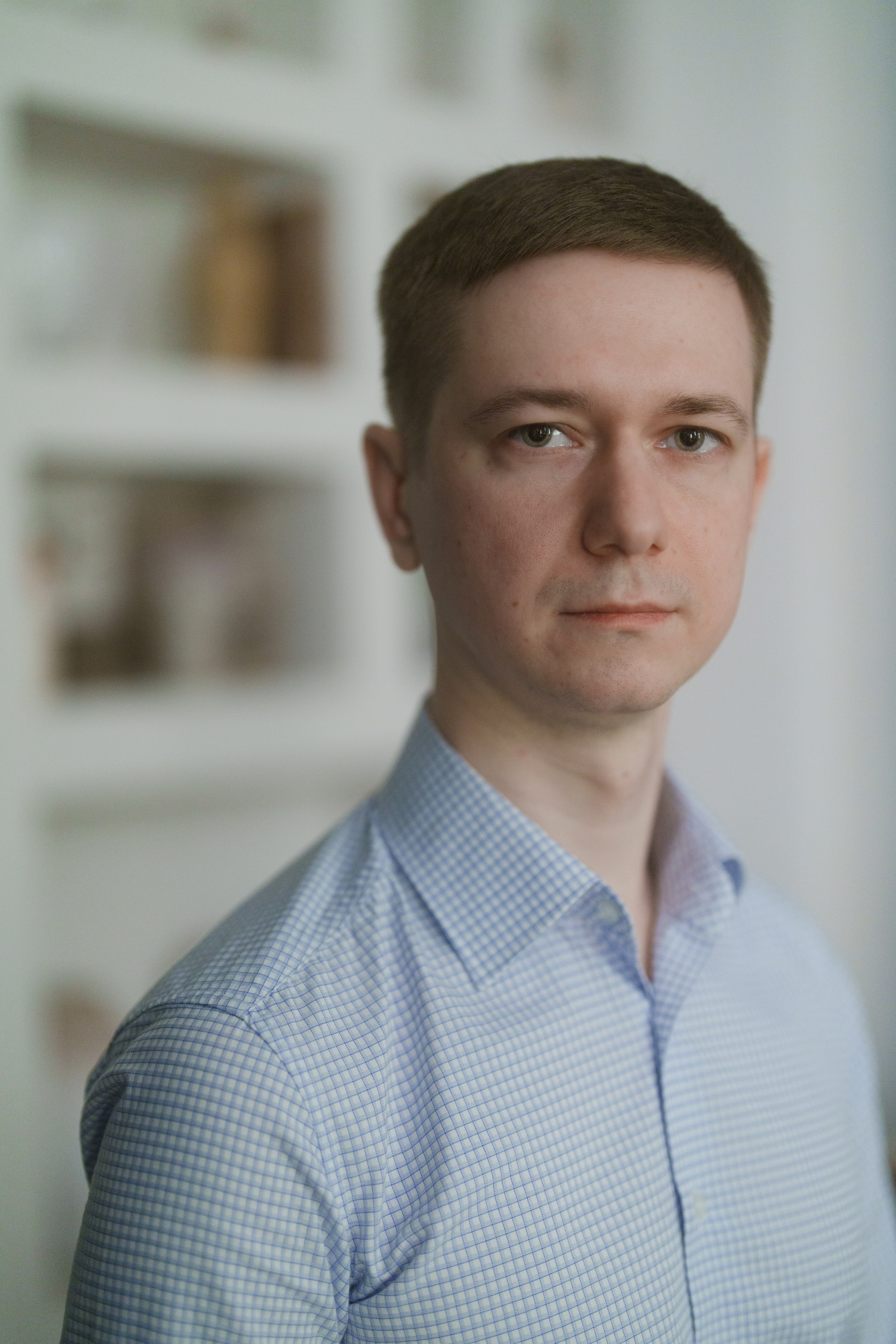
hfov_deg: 27.0
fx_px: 1867
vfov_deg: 39.6
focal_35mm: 50
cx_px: 448
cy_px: 672
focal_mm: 50
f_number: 1.2
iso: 1000
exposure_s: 1/160
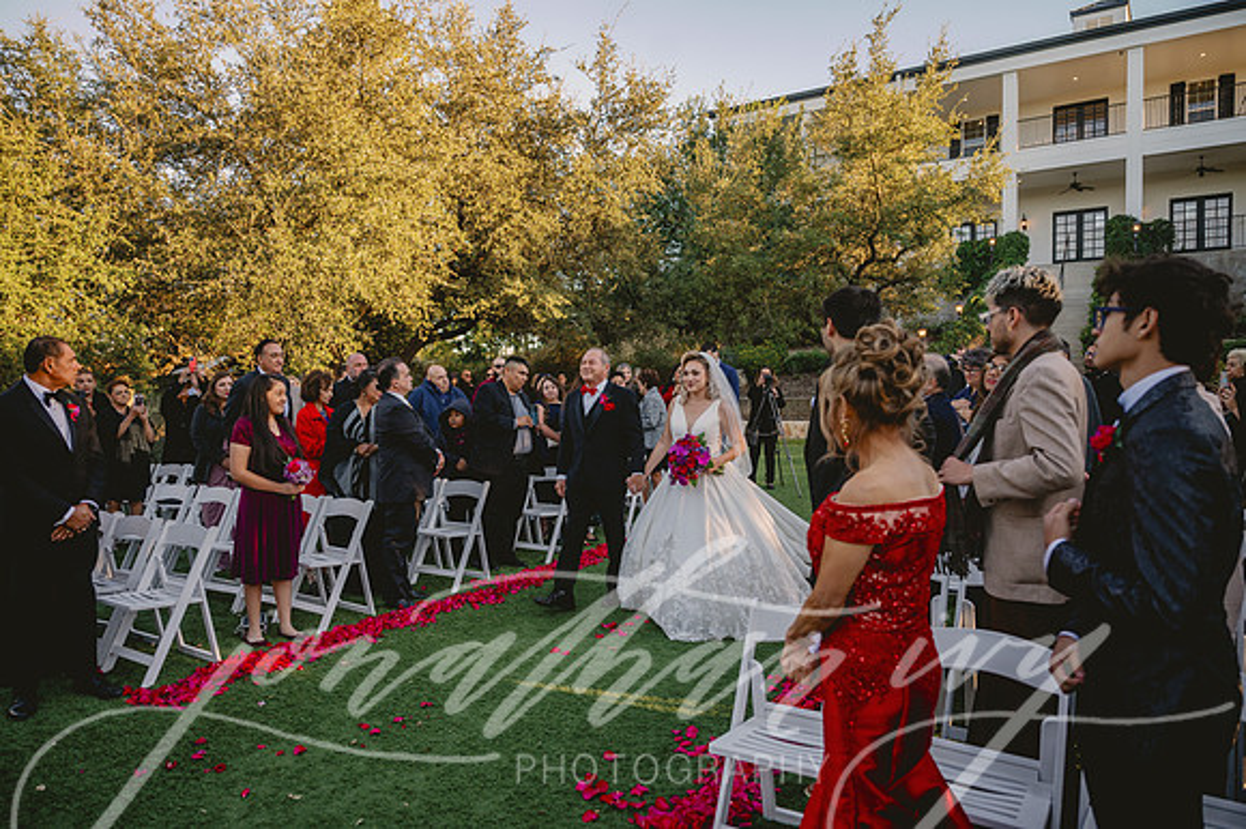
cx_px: 623
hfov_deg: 73.8
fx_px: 830
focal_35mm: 24
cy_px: 414
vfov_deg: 53.1
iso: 320
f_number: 2.8
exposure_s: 1/640
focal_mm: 24
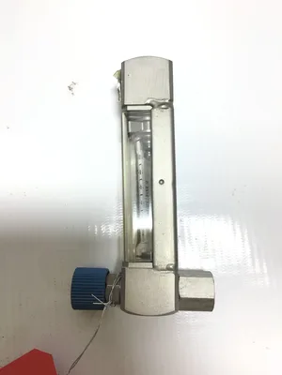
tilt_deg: -79.5
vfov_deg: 58.4
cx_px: 141
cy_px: 188
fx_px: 337
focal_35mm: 31
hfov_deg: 45.4
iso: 25
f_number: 2.4
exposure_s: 1/153
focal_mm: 3.3
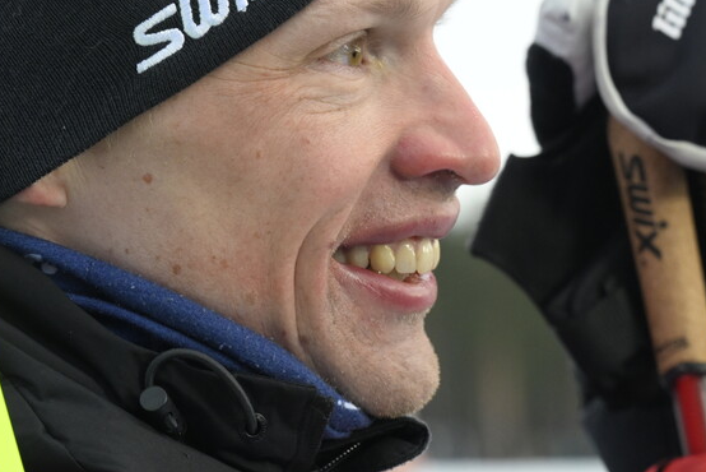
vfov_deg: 6.8
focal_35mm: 202
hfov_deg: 10.2
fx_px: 3963
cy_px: 419
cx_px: 371
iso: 1250
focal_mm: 70
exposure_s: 1/1000
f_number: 4.5
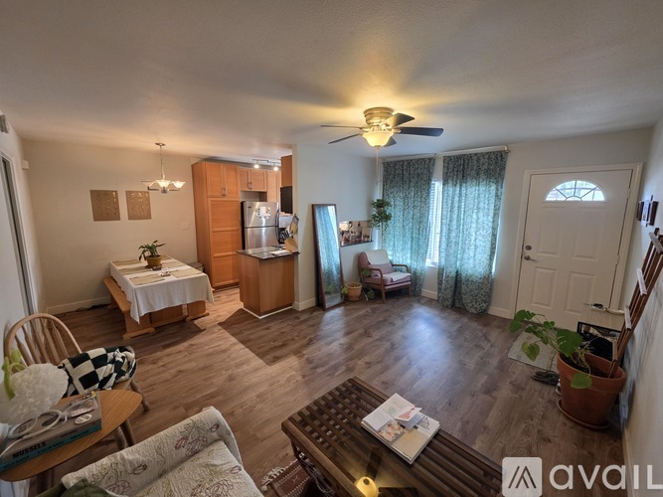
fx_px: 249
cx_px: 332
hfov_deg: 106.2
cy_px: 248
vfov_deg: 89.9
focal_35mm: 13
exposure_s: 1/60
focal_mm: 2.2
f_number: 1.9
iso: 200
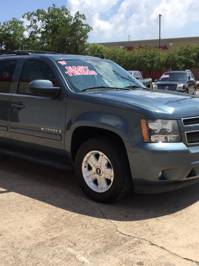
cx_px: 94
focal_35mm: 42
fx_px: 322
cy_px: 132
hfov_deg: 34.3
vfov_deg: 44.8
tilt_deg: -9.5
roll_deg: +1.1
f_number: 2.4
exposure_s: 1/1087
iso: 25
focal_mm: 3.3
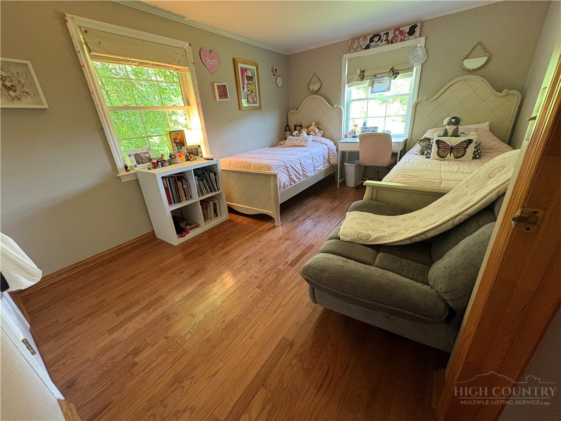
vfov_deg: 85.7
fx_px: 227
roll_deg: +5.3
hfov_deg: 102.1
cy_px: 210
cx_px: 280
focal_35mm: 14
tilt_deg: -22.6
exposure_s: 1/60
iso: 640
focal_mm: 2.22
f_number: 2.2
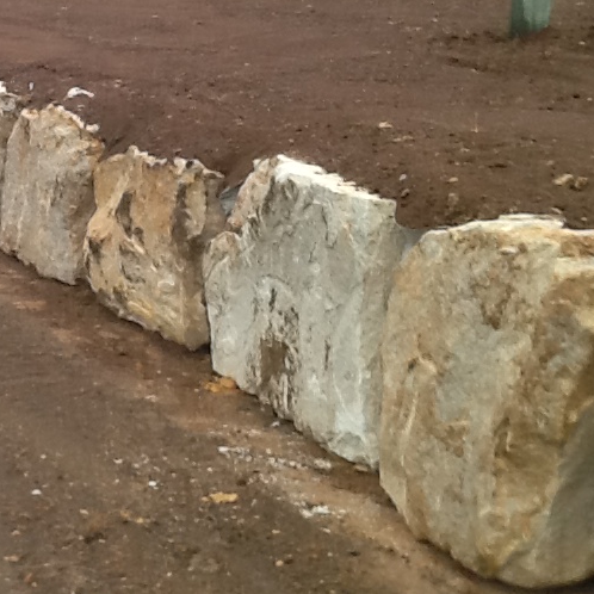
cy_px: 255
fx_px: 1456
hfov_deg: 22.4
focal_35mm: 75
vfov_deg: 23.0
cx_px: 35
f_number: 2.4
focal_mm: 2.03
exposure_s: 1/318
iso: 40
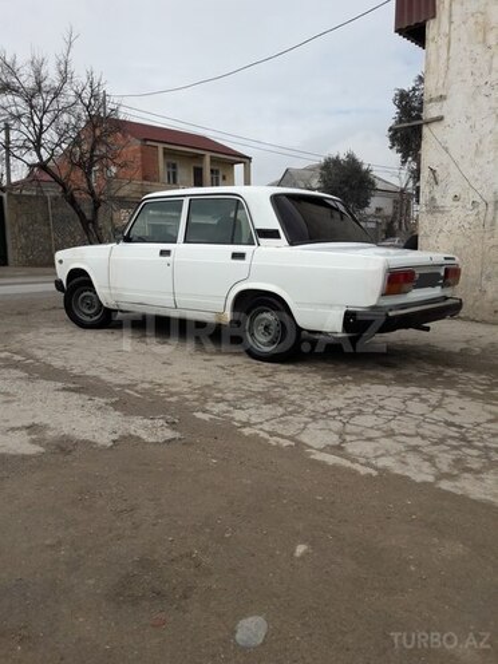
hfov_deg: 49.7
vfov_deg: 63.4
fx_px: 537
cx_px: 249
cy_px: 332
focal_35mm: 28
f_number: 1.9
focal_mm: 3.7
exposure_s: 1/1949
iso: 40
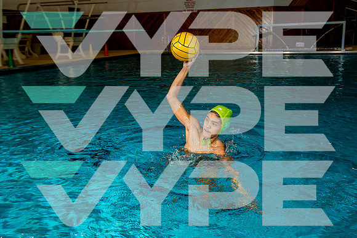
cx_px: 175
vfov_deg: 37.1
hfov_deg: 53.5
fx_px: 354
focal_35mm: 36
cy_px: 118
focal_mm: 32
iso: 320
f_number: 3.5
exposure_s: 1/250
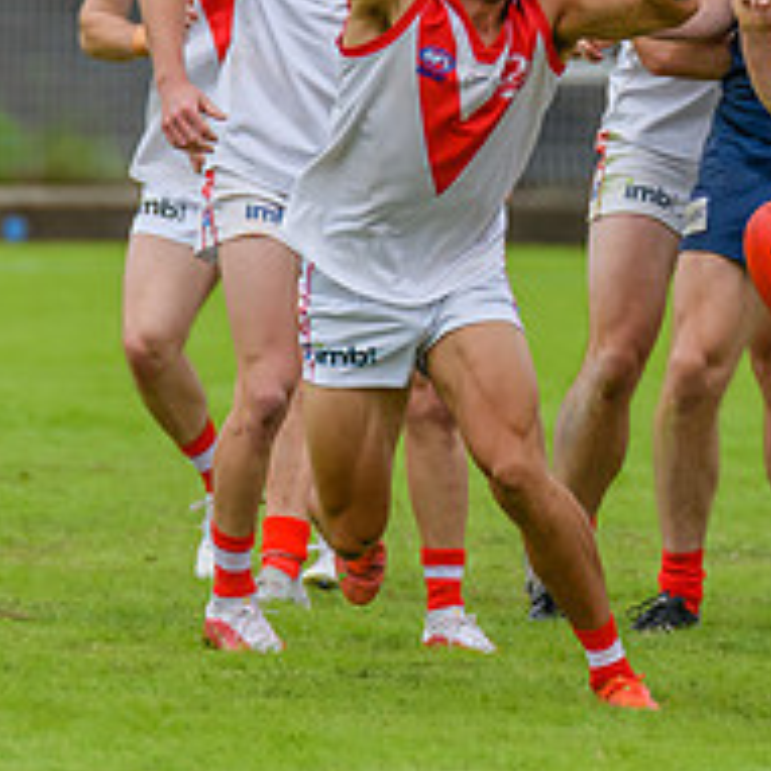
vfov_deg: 1.3
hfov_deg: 1.3
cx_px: 876
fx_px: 33288
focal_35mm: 1321
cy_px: 138
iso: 800
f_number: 5
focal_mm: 380
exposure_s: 1/2500
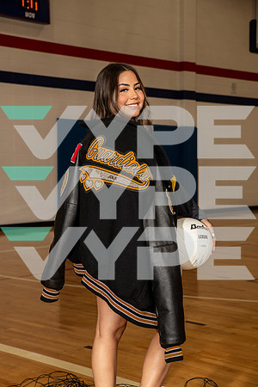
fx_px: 752
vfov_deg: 28.8
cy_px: 194
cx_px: 129
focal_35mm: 70
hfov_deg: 19.5
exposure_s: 1/250
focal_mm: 70
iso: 320
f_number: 7.1
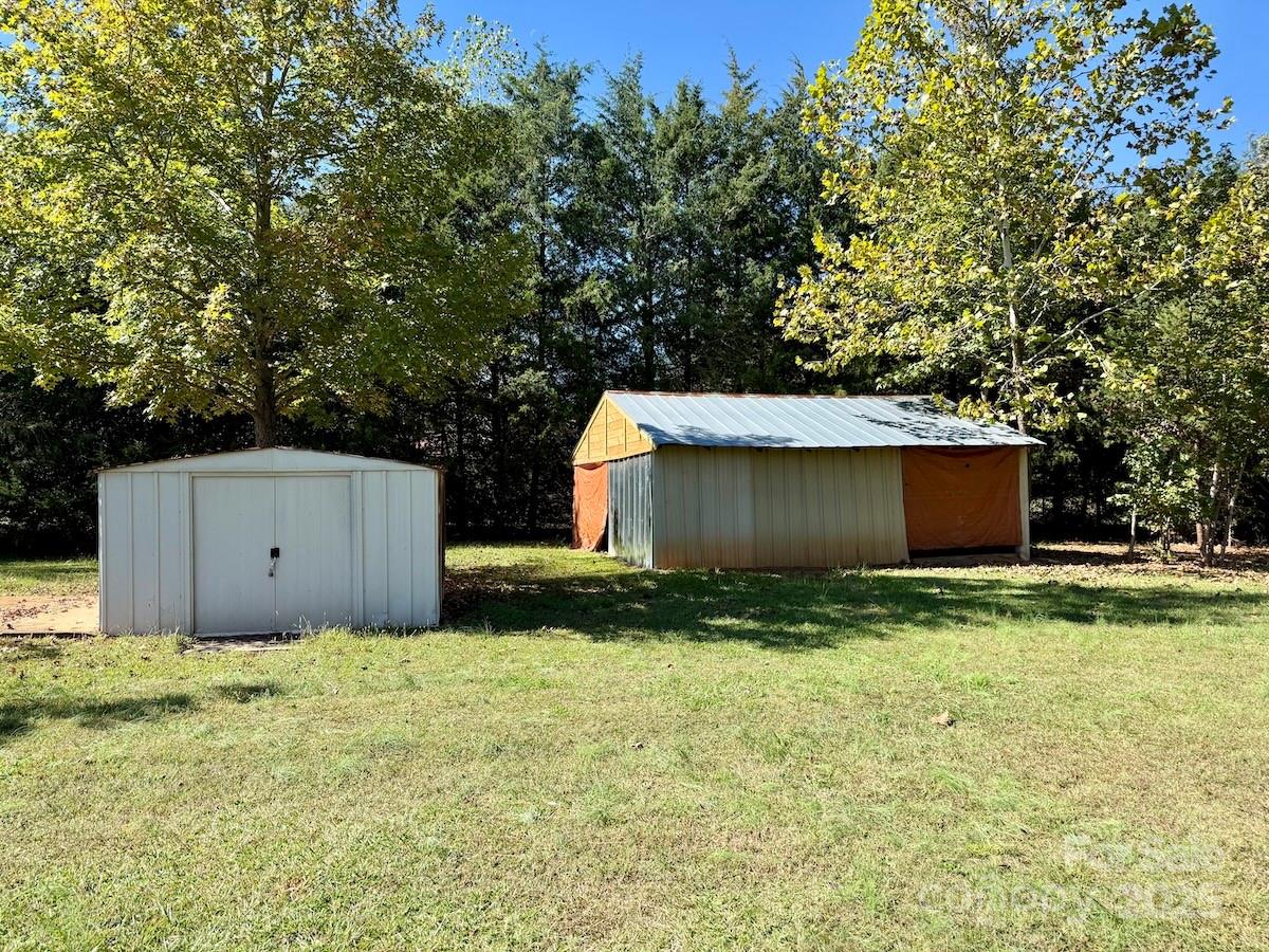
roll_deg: +0.2
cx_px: 634
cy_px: 476
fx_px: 880
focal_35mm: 24
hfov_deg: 71.6
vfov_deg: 56.8
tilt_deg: +1.8
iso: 80
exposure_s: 1/1689
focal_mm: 6.76
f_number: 1.78
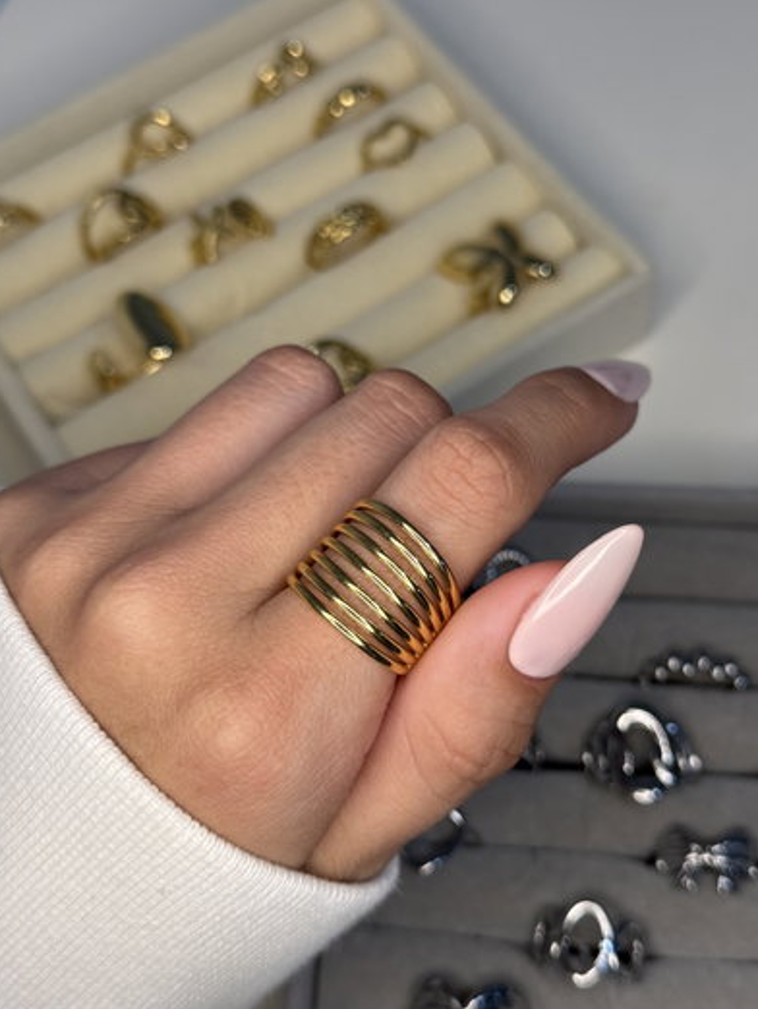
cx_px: 375
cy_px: 509
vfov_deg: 38.9
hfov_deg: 29.7
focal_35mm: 49
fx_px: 1429
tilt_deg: -60.9
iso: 80
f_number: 1.78
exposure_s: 1/96
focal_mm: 6.76
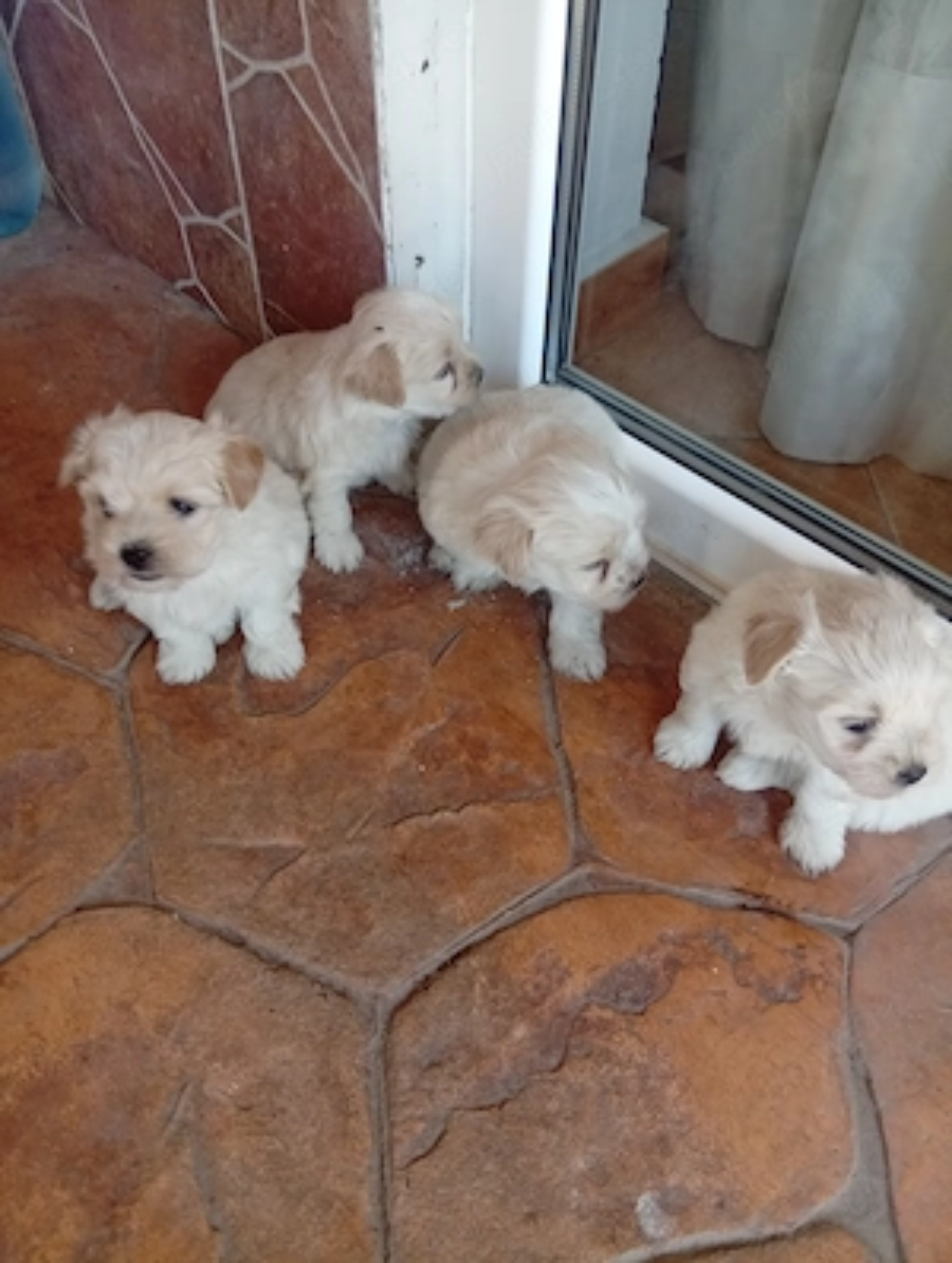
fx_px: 987
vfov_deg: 65.2
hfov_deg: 51.5
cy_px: 632
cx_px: 476
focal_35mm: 27
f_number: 1.8
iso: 87
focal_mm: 3.84
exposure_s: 1/100
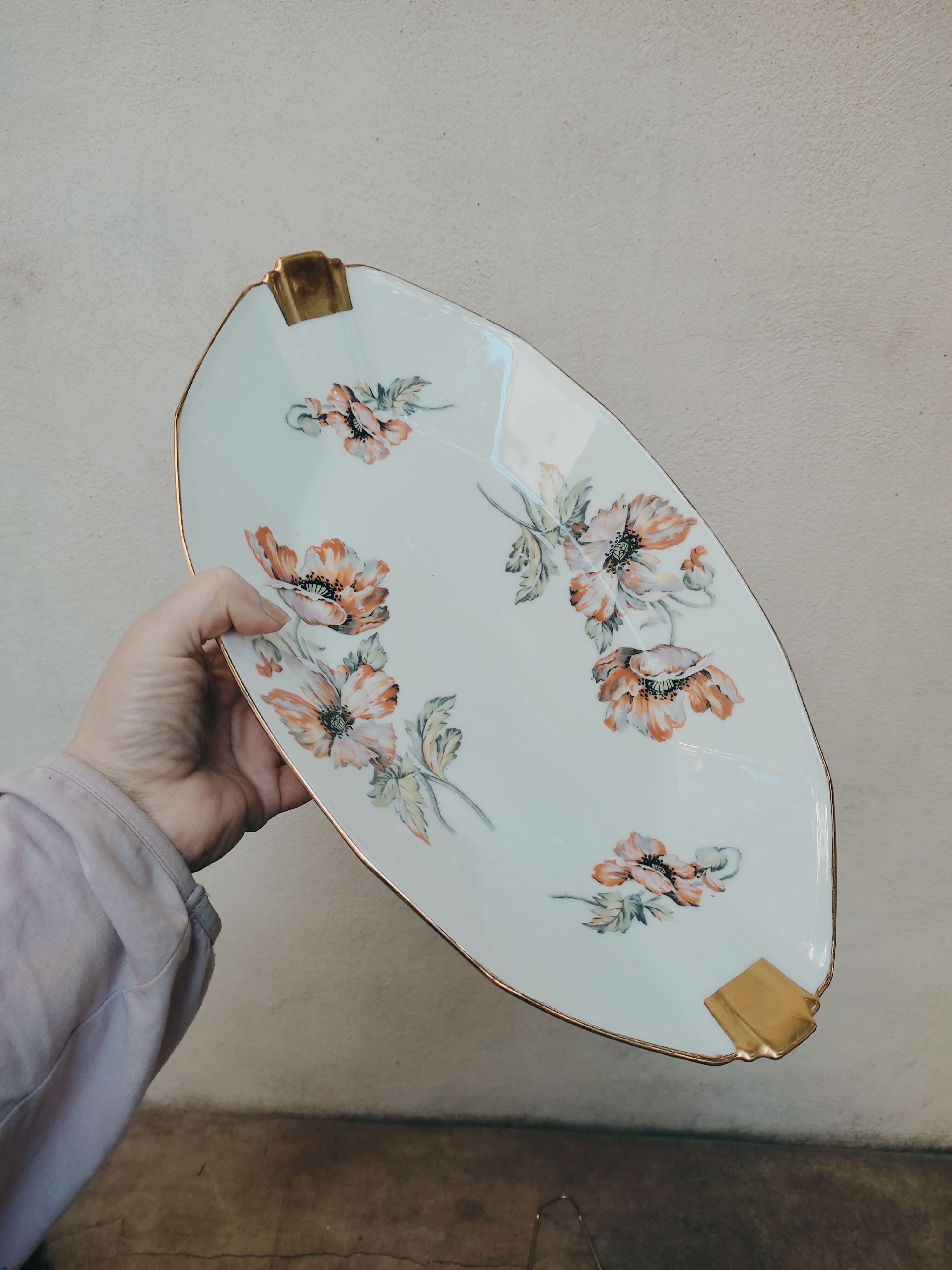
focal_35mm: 26
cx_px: 476
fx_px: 953
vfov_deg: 67.3
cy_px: 635
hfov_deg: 53.1
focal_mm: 4.74
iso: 288
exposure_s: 1/33
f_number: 1.79
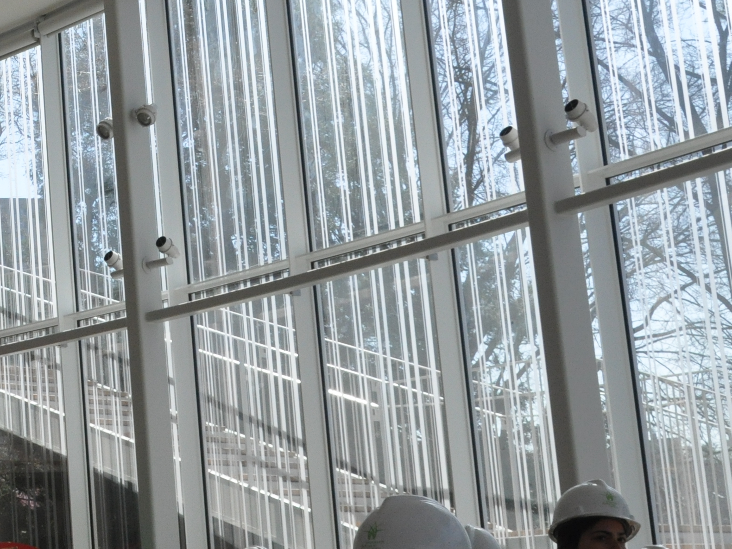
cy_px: 211
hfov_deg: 21.5
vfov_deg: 17.1
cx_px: -95
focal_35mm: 86
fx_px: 1819
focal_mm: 22
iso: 800
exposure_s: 1/400
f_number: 10
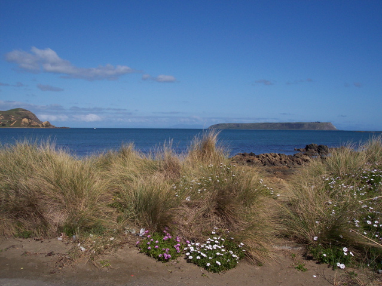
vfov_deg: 37.7
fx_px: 419
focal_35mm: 38
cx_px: 191
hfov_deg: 49.0
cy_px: 143
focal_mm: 8
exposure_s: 1/1000
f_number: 4.8
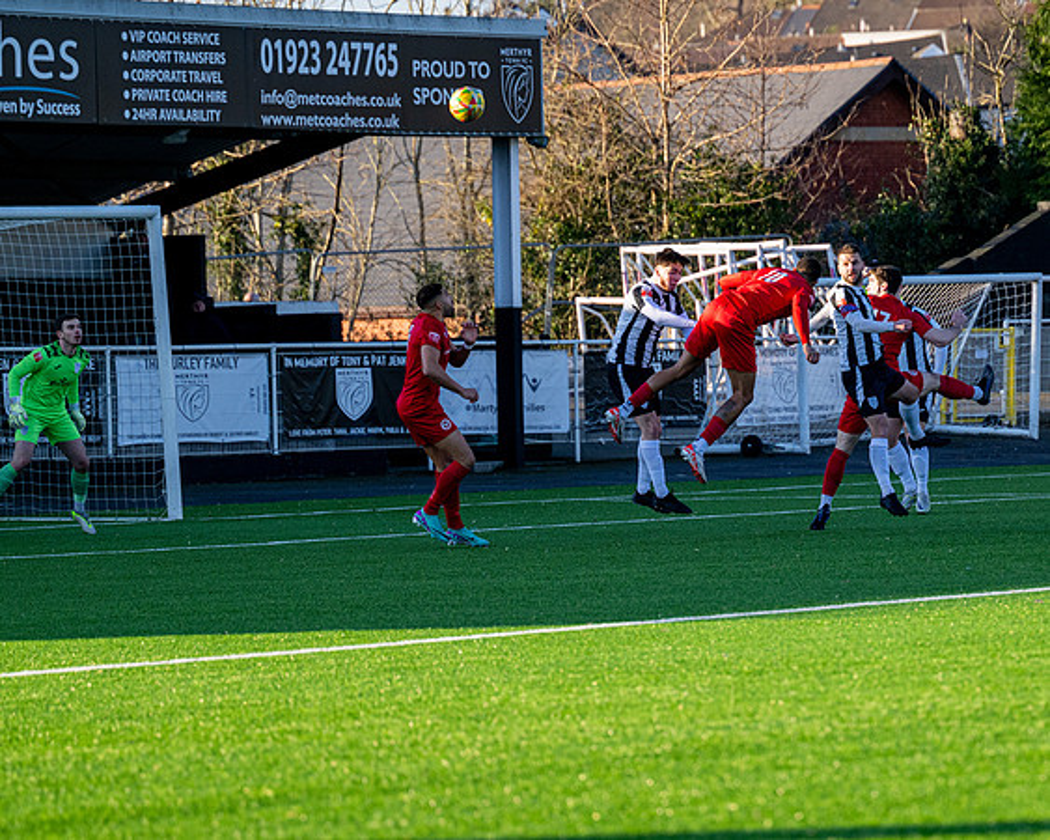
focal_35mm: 218
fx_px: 6780
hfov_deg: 8.8
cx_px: 767
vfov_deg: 7.1
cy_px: 506
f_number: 4
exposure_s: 1/1600
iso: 400
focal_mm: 155
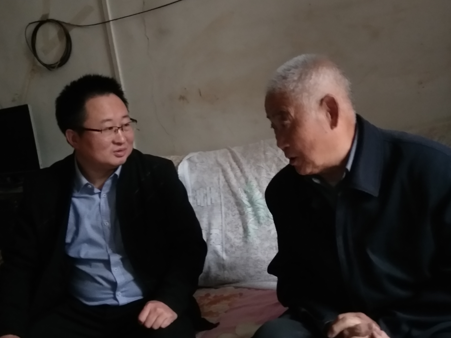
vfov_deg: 41.7
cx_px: 226
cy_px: 193
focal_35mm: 34
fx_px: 443
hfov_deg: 54.0
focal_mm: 3.88
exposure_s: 1/14.3
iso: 1250
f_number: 2
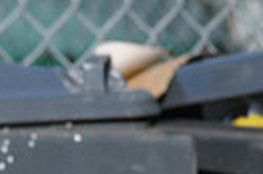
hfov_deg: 1.5
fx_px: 9712
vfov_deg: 1.0
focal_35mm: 1331
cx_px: -279
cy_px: 269
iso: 640
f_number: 4
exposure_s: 1/5000
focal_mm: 200
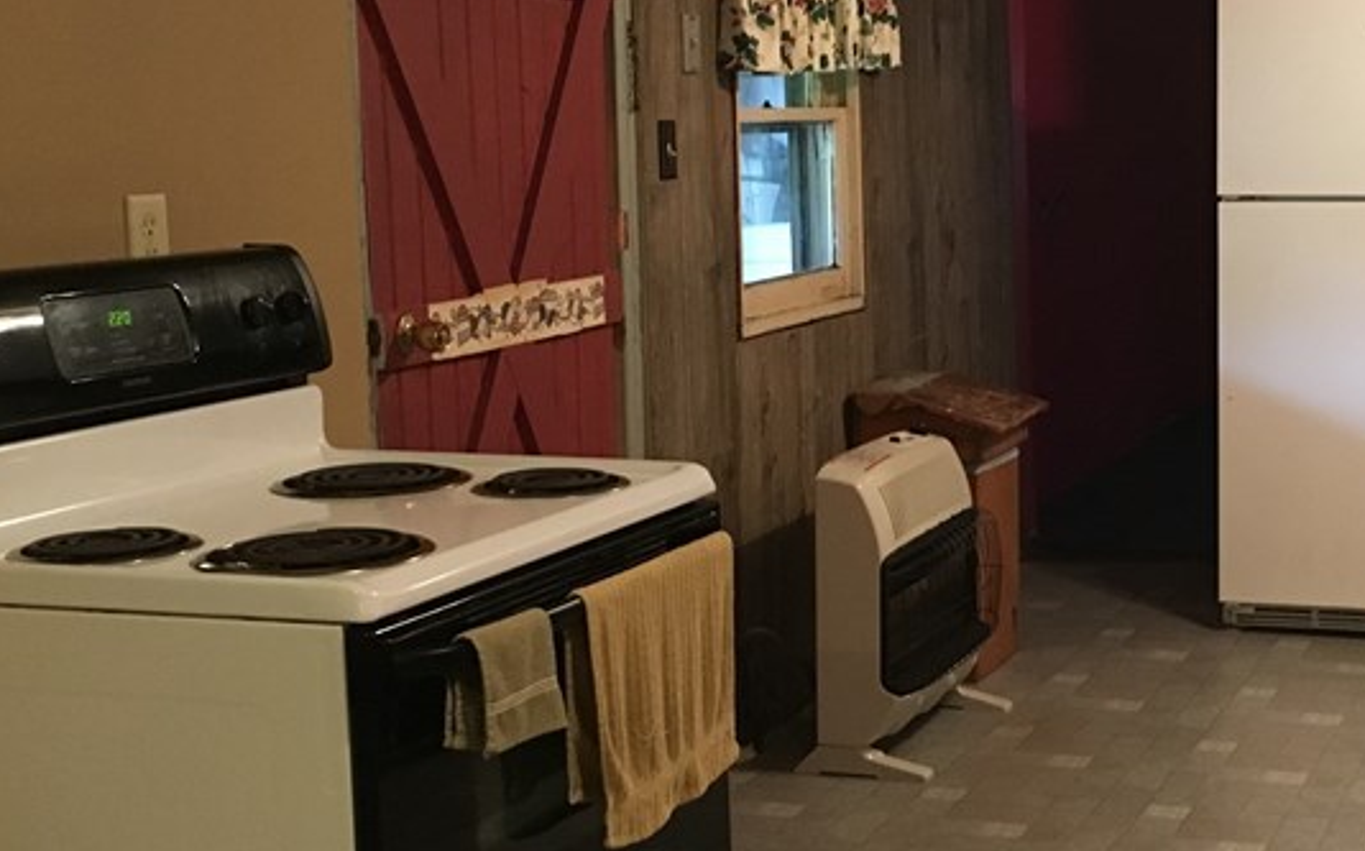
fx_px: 2193
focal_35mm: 59
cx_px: 1074
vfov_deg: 22.0
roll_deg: +0.7
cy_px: 406
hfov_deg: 33.6
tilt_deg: -7.8
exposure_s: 1/15
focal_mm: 4.15
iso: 250
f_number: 2.2
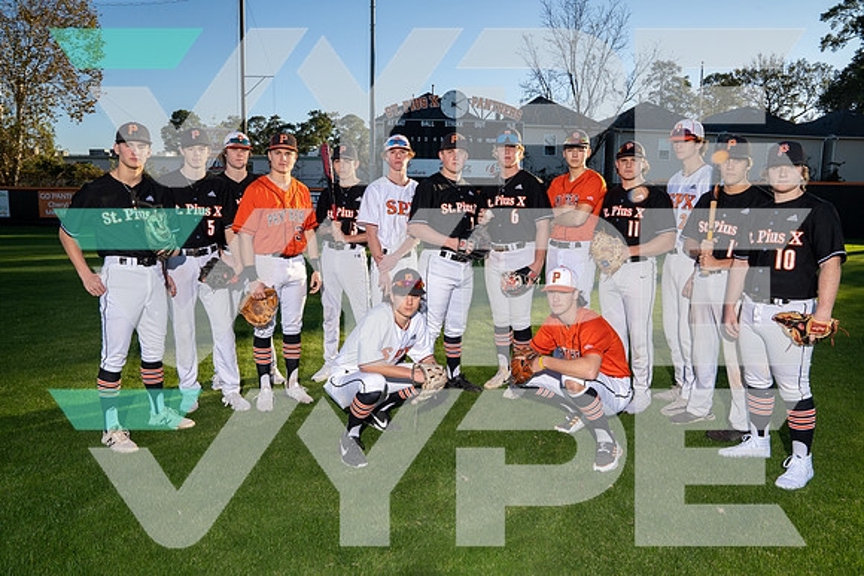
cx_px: 432
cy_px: 288
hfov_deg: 73.7
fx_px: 576
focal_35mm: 24
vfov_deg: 53.2
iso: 400
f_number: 11
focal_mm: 24
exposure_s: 1/250
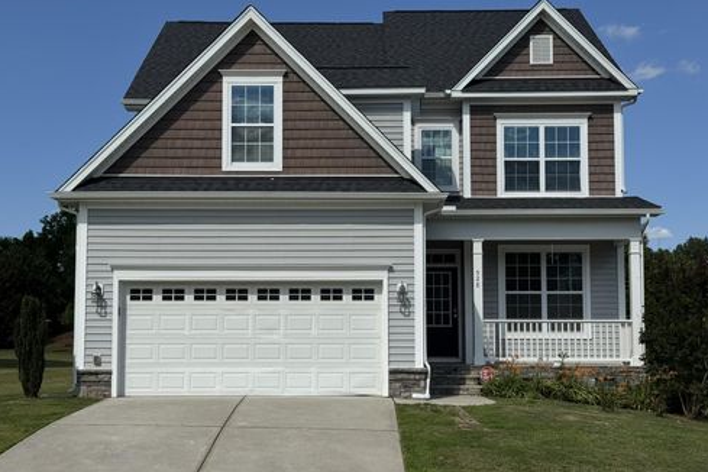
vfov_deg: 26.5
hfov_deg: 38.9
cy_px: 260
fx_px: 1003
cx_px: 358
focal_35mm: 51
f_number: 1.78
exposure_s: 1/7937
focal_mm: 6.76
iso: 64
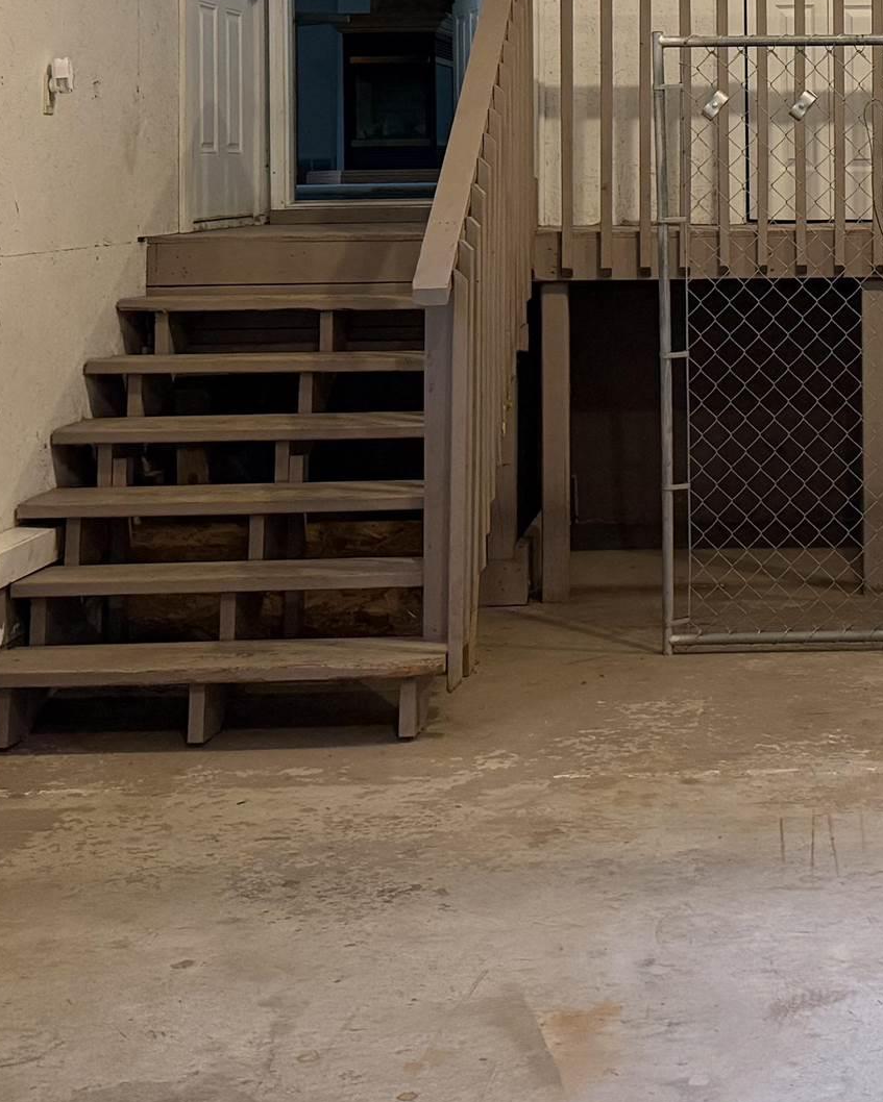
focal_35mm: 68
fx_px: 2220
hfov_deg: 21.7
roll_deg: +1.2
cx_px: 887
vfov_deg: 26.9
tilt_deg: +0.8
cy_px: 100
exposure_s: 1/60
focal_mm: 6.76
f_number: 1.78
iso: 400
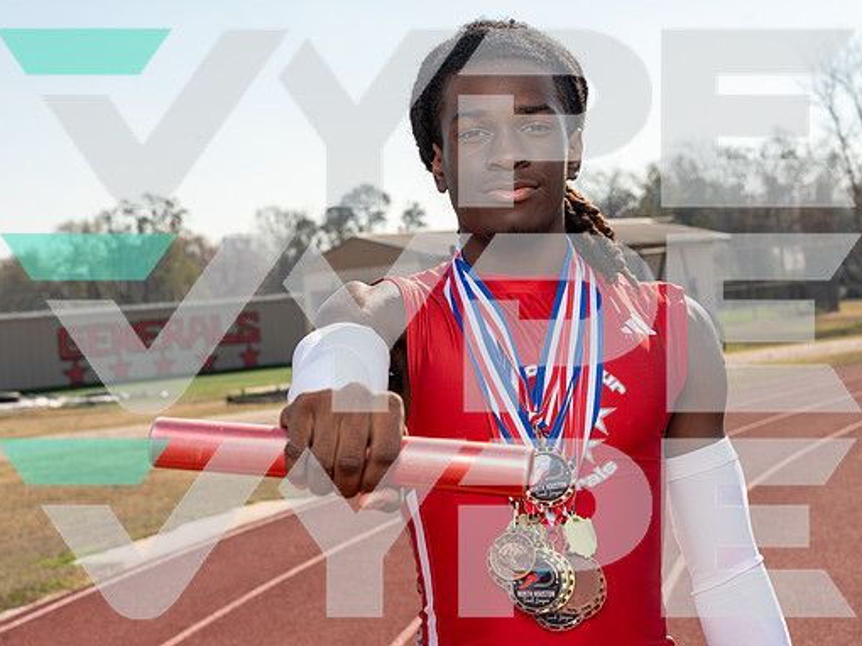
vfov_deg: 21.0
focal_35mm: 70
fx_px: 1742
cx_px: 431
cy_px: 324
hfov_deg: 27.8
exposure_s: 1/200
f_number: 9
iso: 125
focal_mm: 64
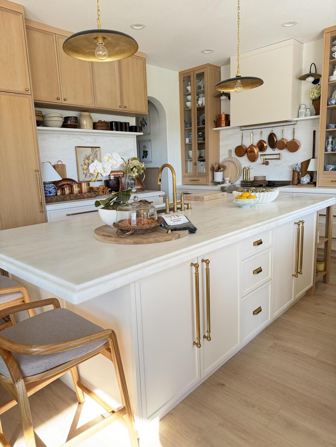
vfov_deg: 71.6
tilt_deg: -11.6
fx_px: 311
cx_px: 168
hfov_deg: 56.8
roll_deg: +2.4
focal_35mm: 24
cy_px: 224
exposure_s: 1/60
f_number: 1.78
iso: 320
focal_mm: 6.76
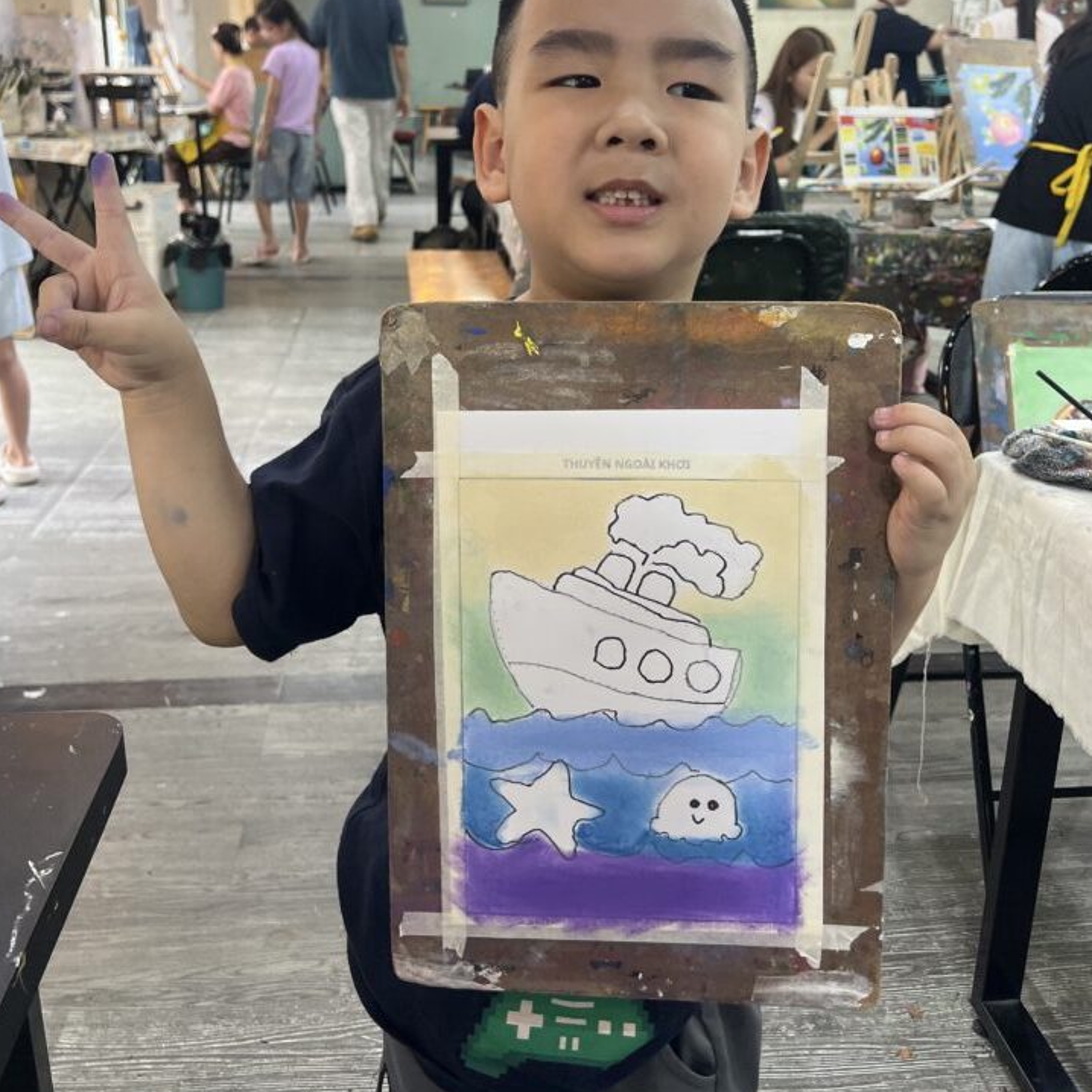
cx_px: 532
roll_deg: -1.3
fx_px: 1142
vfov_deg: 50.2
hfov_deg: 51.1
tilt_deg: -16.5
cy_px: 362
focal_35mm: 32
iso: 125
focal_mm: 5.7
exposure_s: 1/100
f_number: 1.5
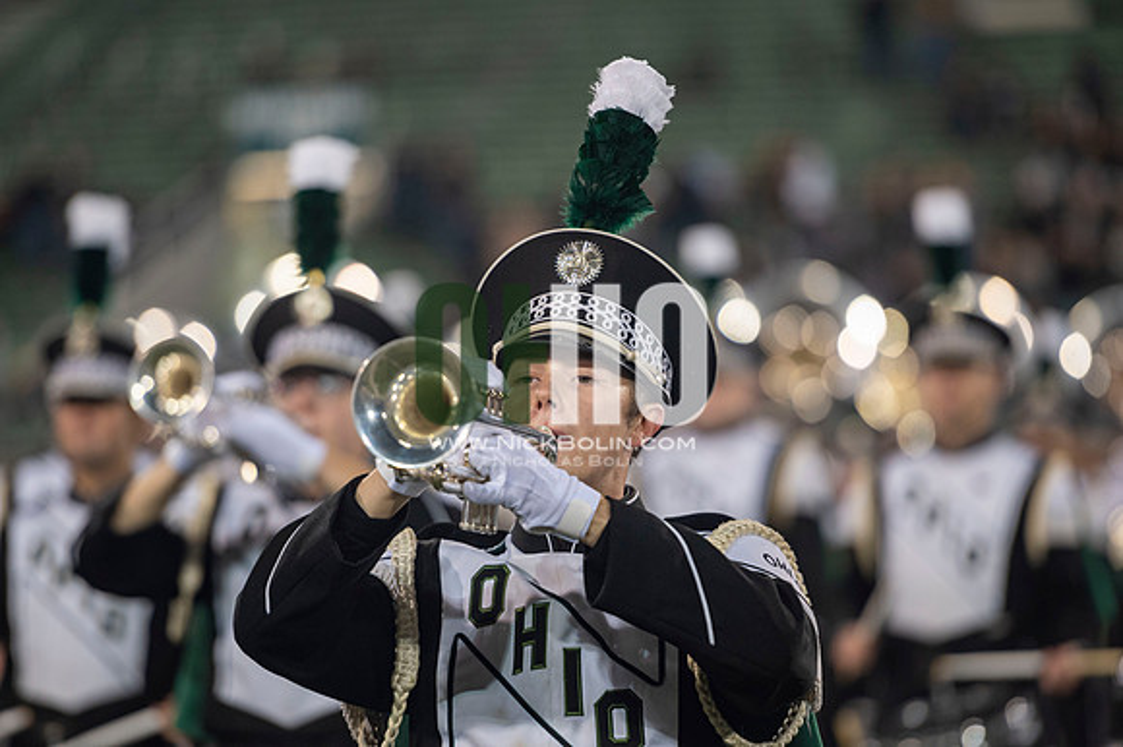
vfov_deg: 6.9
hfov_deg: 10.3
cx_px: 562
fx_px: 6235
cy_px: 374
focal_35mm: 200
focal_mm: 200
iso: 1000
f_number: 2.8
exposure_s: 1/500
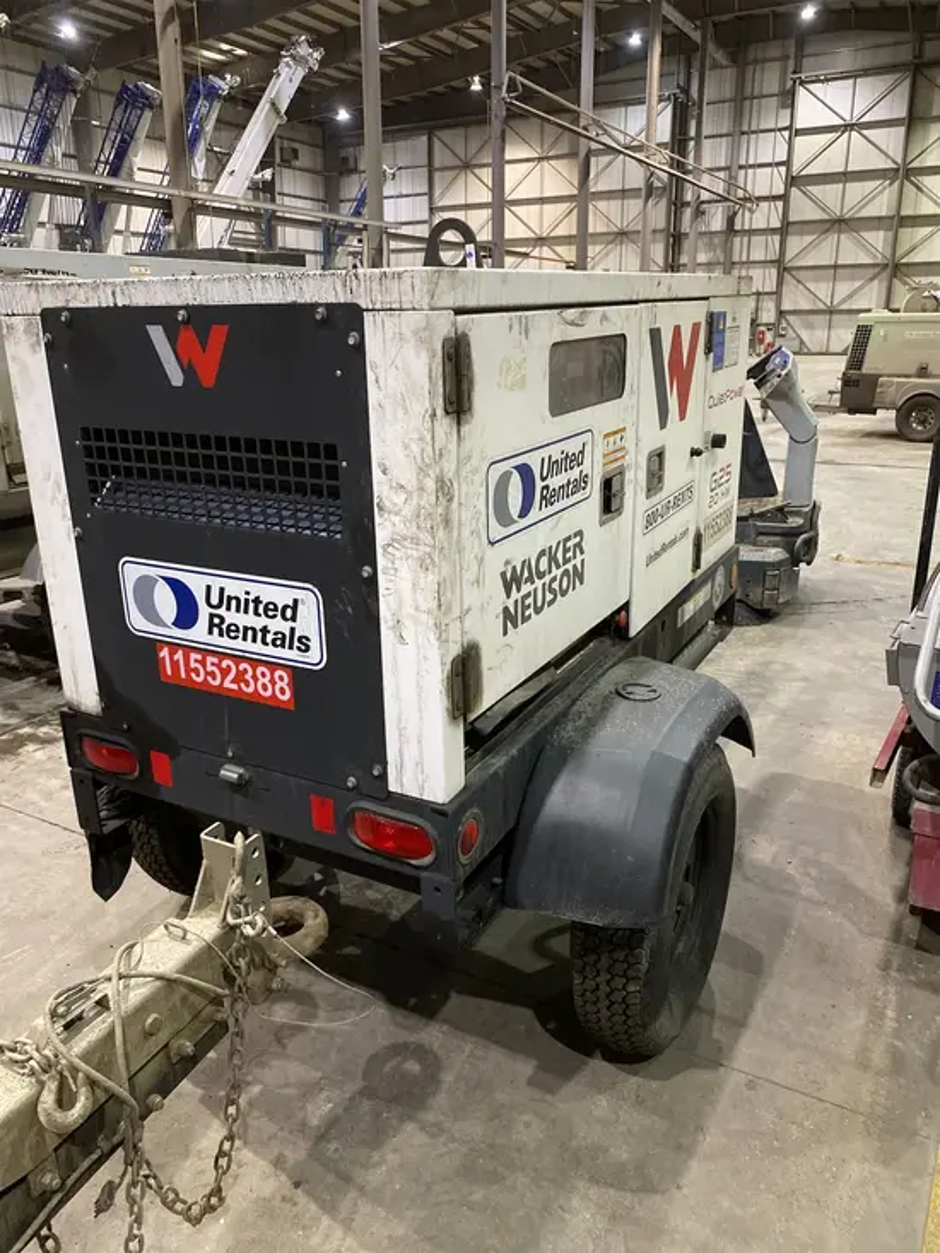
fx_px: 941
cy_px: 626
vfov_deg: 67.3
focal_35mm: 26
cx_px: 470
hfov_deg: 53.1
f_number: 1.8
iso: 400
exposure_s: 1/40
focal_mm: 4.25
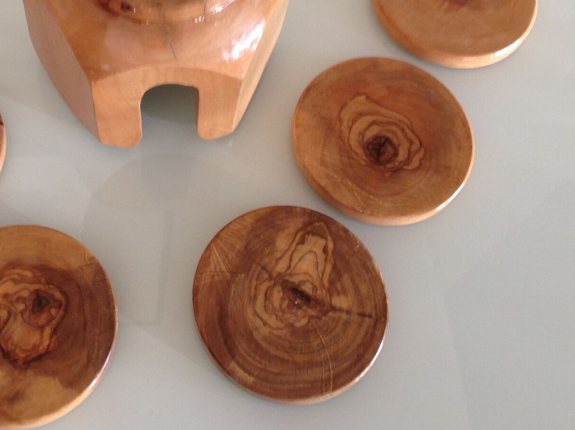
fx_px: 962
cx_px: 170
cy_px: 87
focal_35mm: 58
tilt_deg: -62.3
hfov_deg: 32.8
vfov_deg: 24.8
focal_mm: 4.28
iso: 64
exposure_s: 1/15
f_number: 2.4
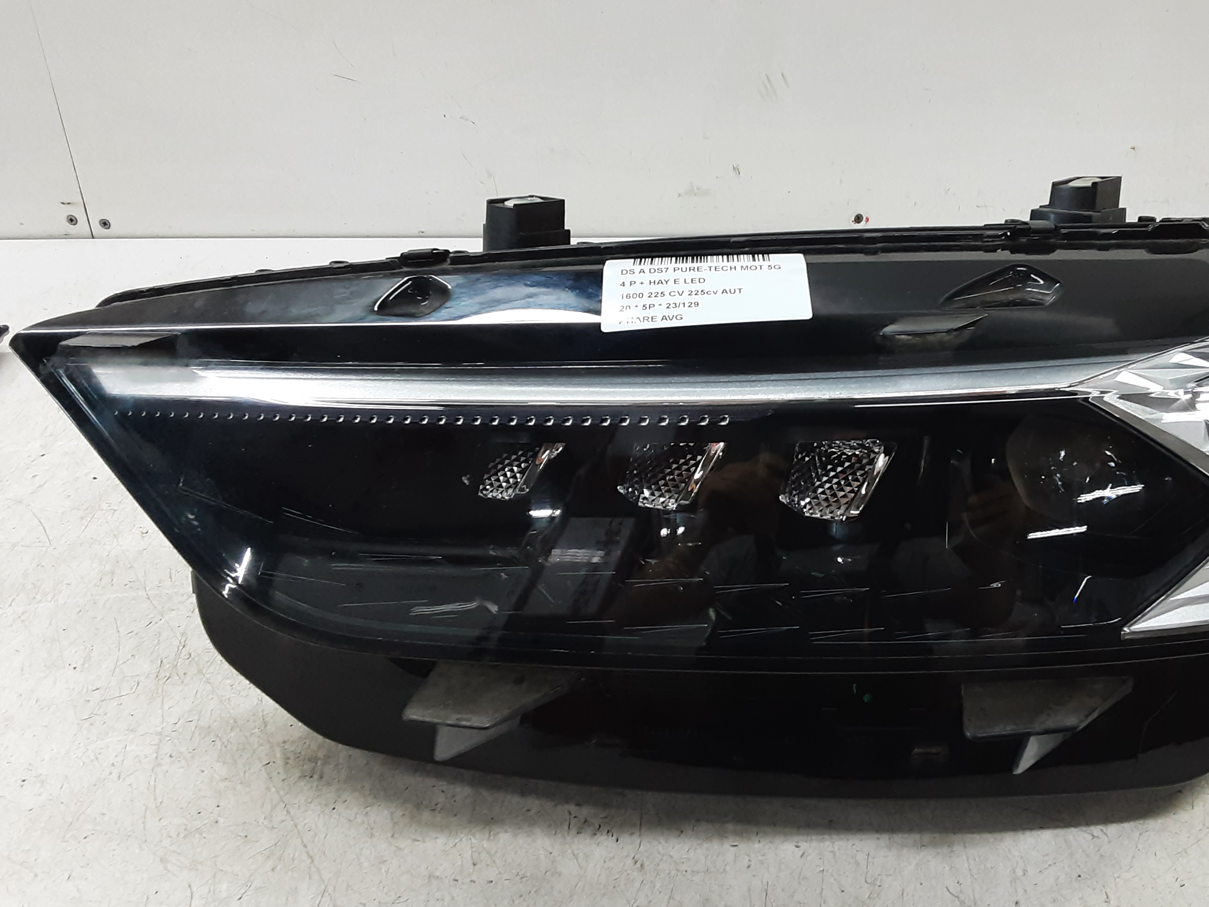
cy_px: 414
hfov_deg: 53.5
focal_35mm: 34
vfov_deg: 41.8
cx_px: 743
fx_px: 1187
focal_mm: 2.91
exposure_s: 1/50
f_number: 1.9
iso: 160
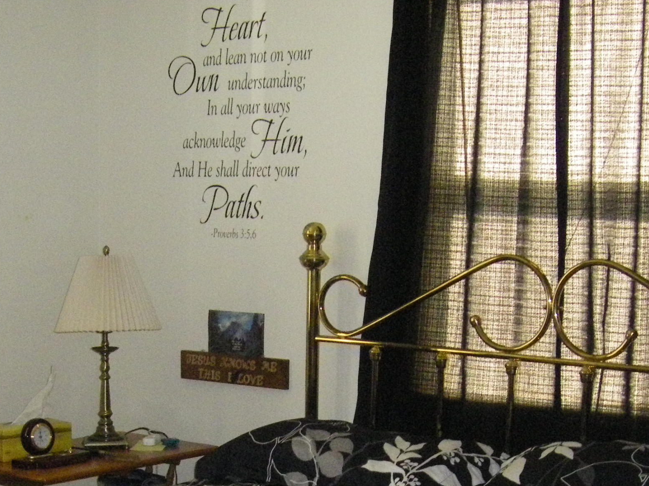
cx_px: 292
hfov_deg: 26.7
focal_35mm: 73
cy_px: 441
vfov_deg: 19.8
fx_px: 1368
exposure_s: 1/50
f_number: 3.5
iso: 800
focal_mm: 6.3
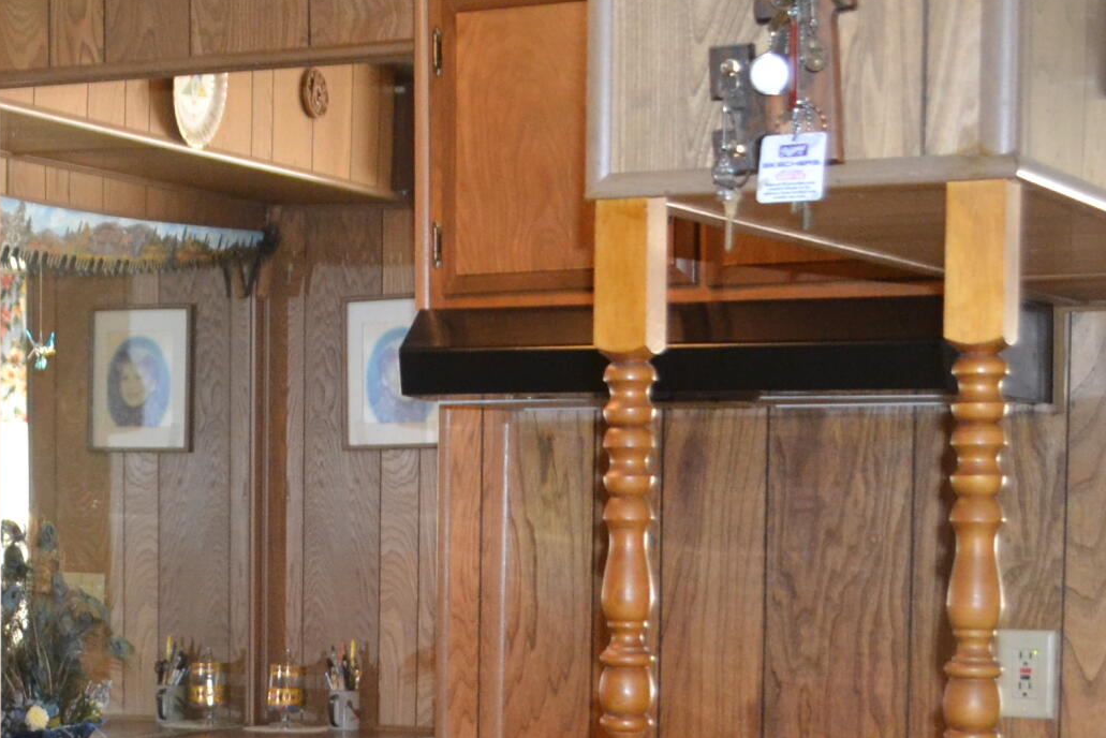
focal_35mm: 96
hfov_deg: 20.1
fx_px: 2950
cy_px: 663
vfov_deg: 14.1
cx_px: -151
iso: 1400
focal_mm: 22
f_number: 3.8
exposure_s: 1/60
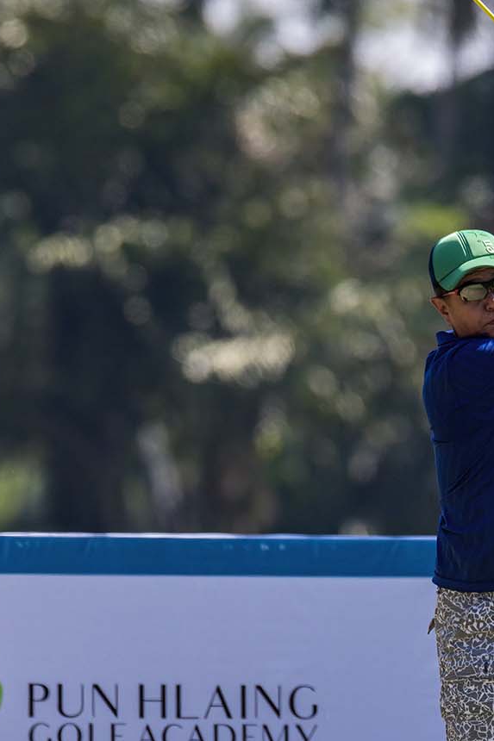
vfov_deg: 1.9
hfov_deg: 1.3
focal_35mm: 1089
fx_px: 22423
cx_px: 386
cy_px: 482
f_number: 8
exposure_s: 1/2500
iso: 2500
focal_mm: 650
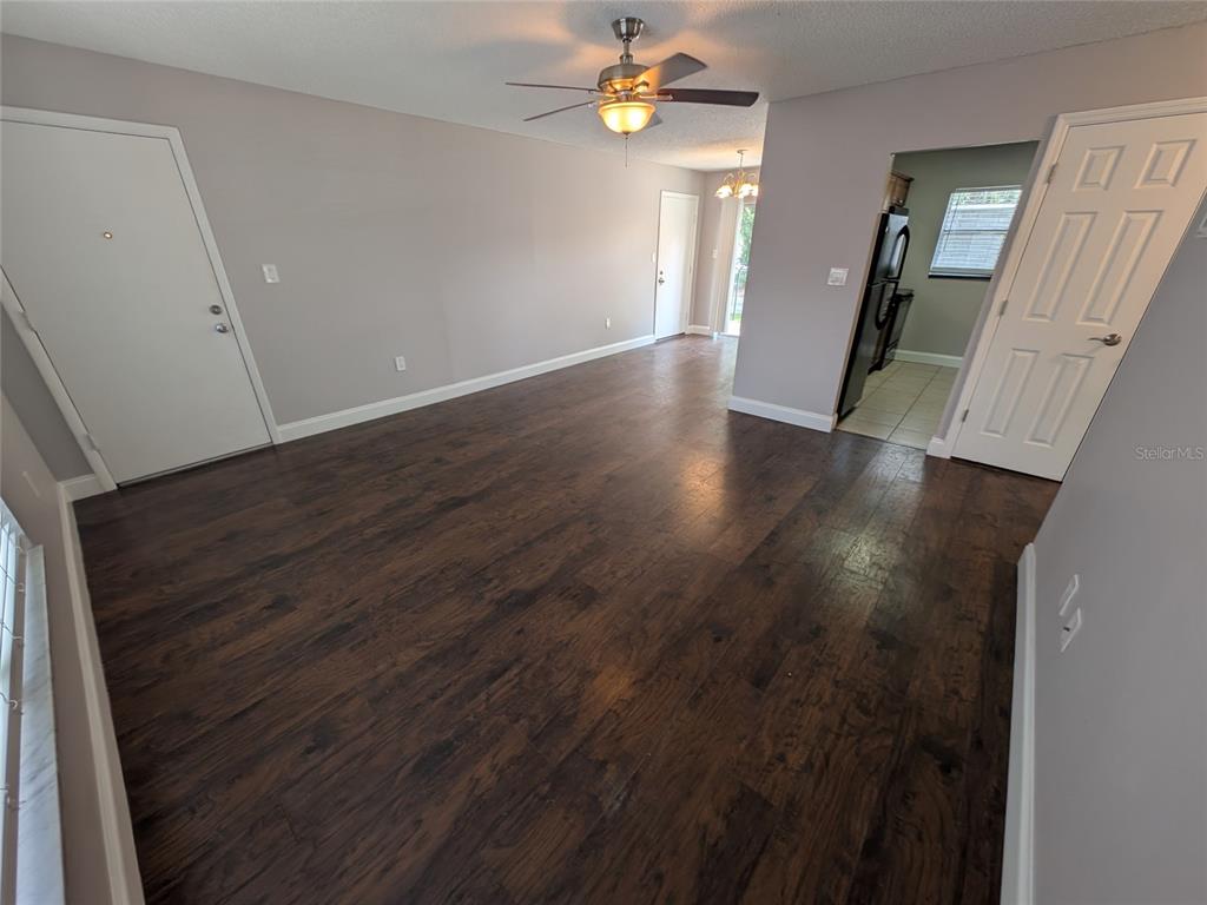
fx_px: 418
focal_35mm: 12
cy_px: 452
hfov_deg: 110.5
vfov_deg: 94.5
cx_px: 604
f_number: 1.95
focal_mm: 2.23
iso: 63
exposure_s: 1/120
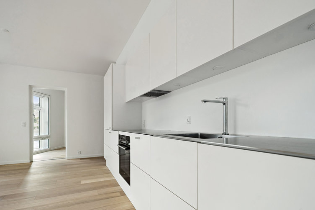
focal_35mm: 17
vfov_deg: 70.4
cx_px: 151
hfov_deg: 93.2
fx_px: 149
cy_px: 111
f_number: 5
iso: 400
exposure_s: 1/80
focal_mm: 16
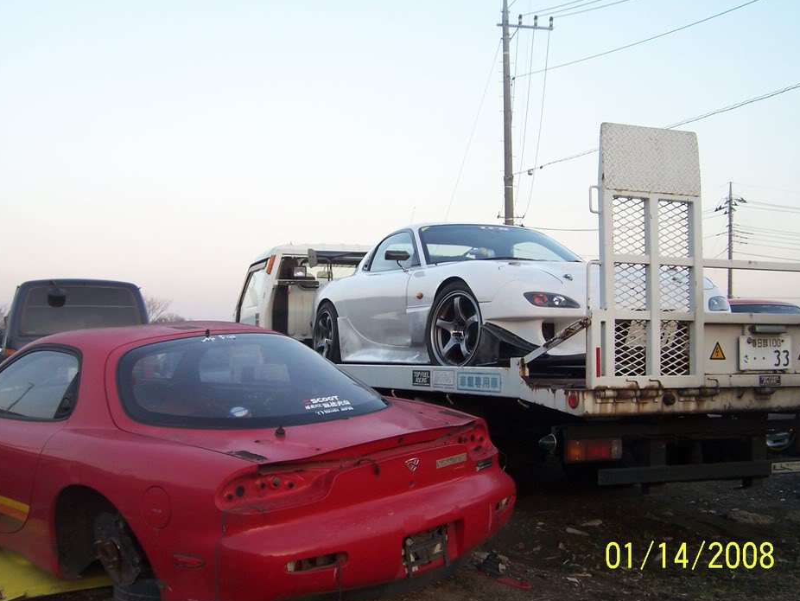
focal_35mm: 42
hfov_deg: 44.8
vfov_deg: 34.4
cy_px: 316
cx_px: 381
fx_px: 971
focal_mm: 6.3
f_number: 2.8
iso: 80
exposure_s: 1/60
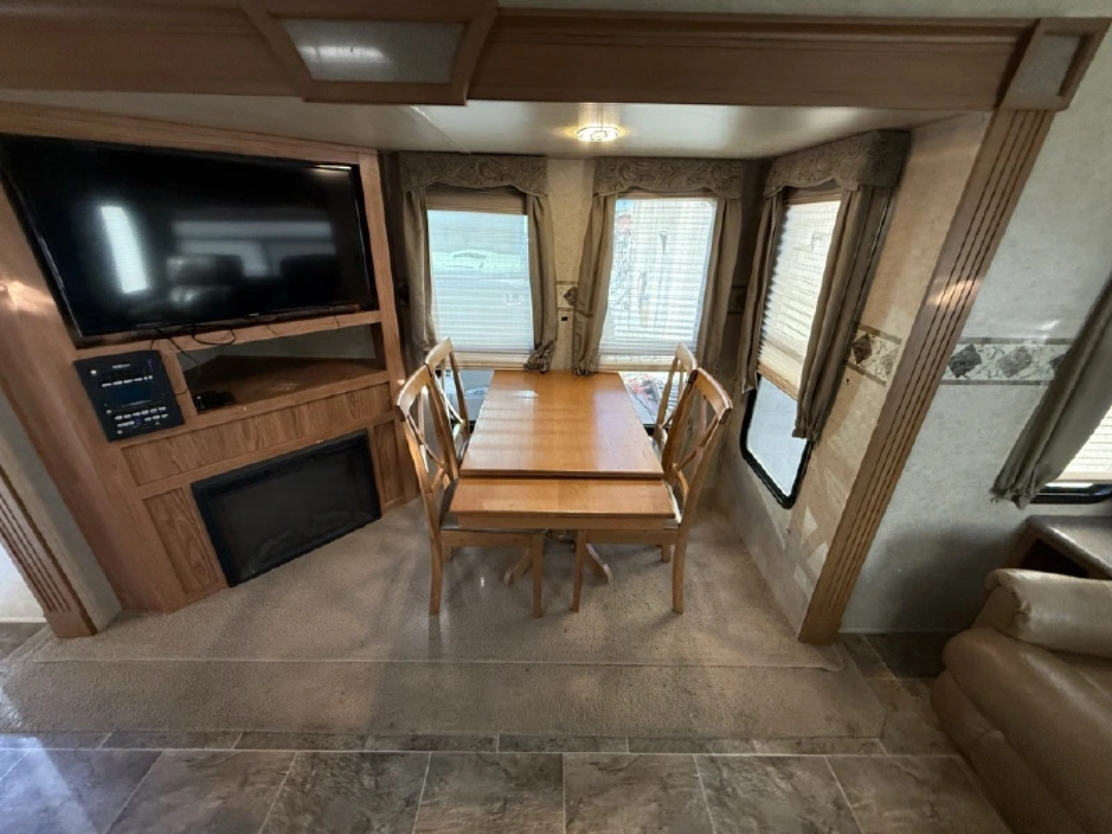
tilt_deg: -20.6
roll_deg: -1.8
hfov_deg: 102.1
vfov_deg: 85.7
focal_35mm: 14
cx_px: 556
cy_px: 417
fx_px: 450
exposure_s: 1/99
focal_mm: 2.22
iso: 320
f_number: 2.2
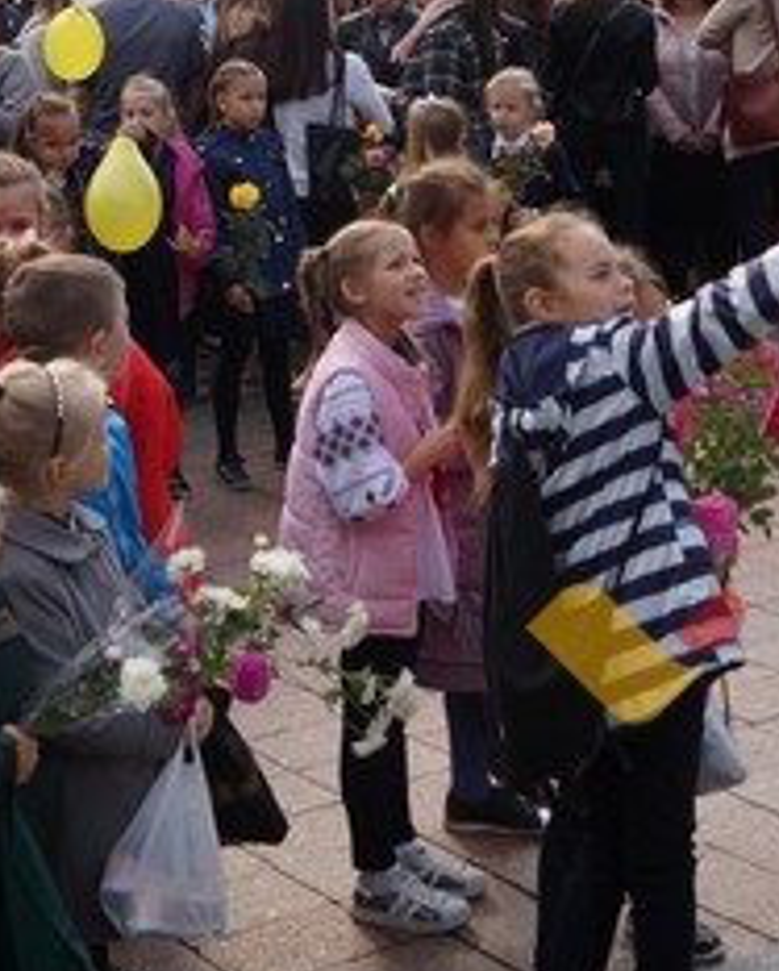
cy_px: 90
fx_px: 2186
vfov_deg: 24.3
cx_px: 275
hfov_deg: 20.2
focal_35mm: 76
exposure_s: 1/160
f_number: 6.3
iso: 100
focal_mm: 18
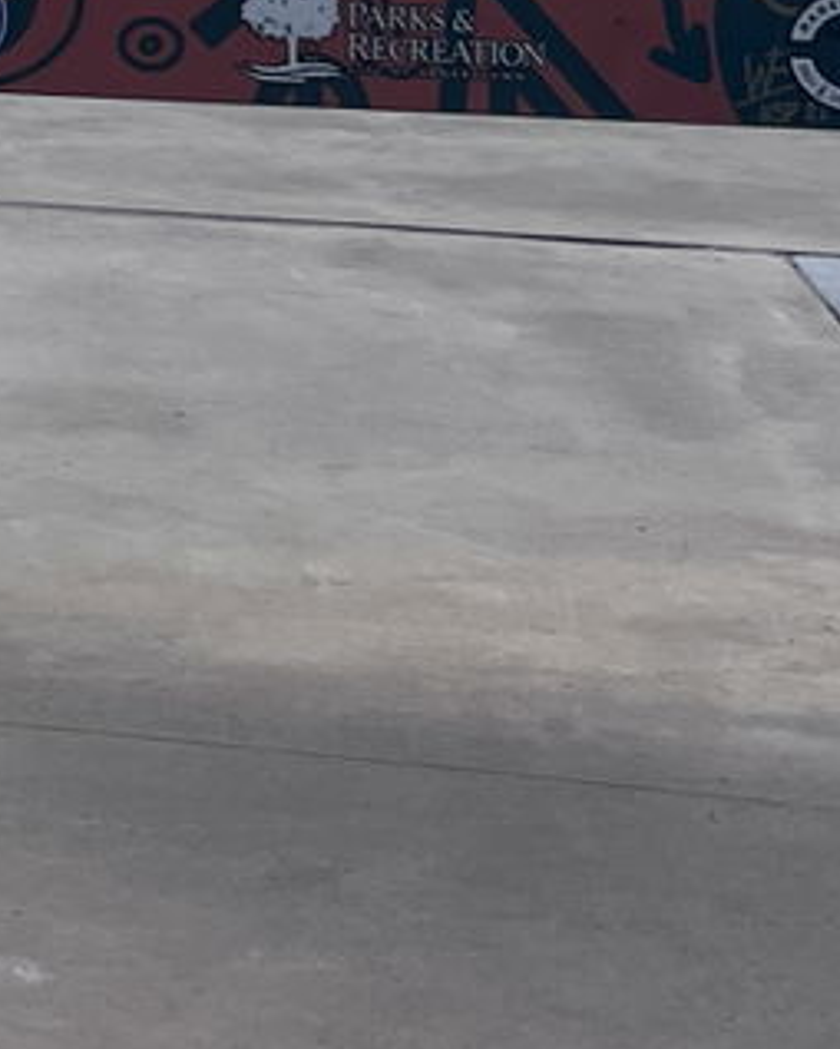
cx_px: -741
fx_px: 3974
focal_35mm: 128
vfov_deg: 14.0
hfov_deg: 11.1
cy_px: -553
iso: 50
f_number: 1.6
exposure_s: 1/6173
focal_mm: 5.1
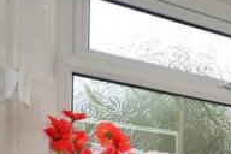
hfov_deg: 23.1
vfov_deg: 19.3
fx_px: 378
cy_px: 248
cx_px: 390
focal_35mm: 59
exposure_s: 1/60
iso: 200
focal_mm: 11.5
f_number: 5
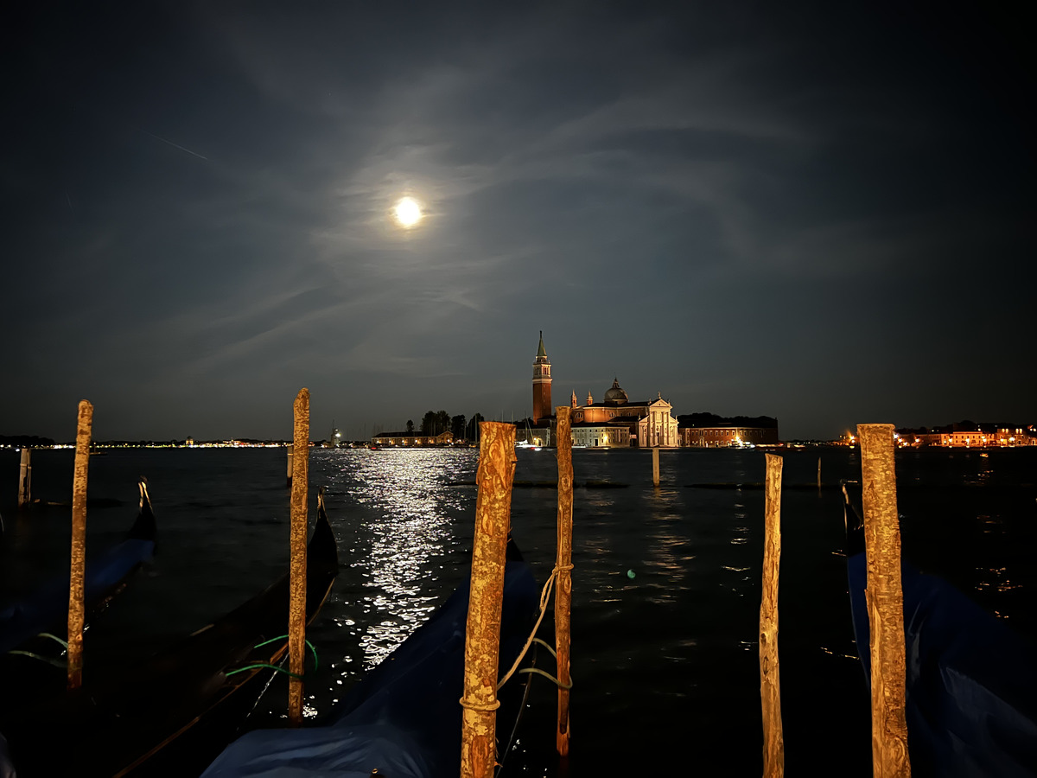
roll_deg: +0.6
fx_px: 779
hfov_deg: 67.3
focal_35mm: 26
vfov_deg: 53.1
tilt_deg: +4.1
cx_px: 518
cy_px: 389
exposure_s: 1/5
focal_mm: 5.7
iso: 800
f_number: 1.5
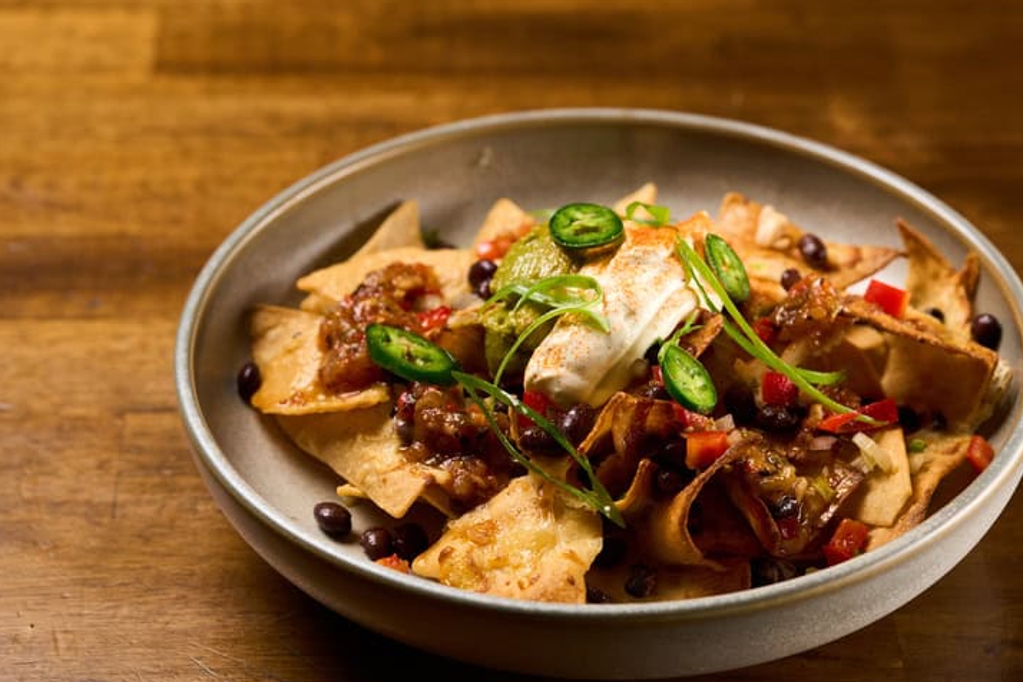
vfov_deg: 13.3
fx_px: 2927
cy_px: 382
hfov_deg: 19.8
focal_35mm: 103
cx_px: 613
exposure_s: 1/80
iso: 320
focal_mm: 85
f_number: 4.5
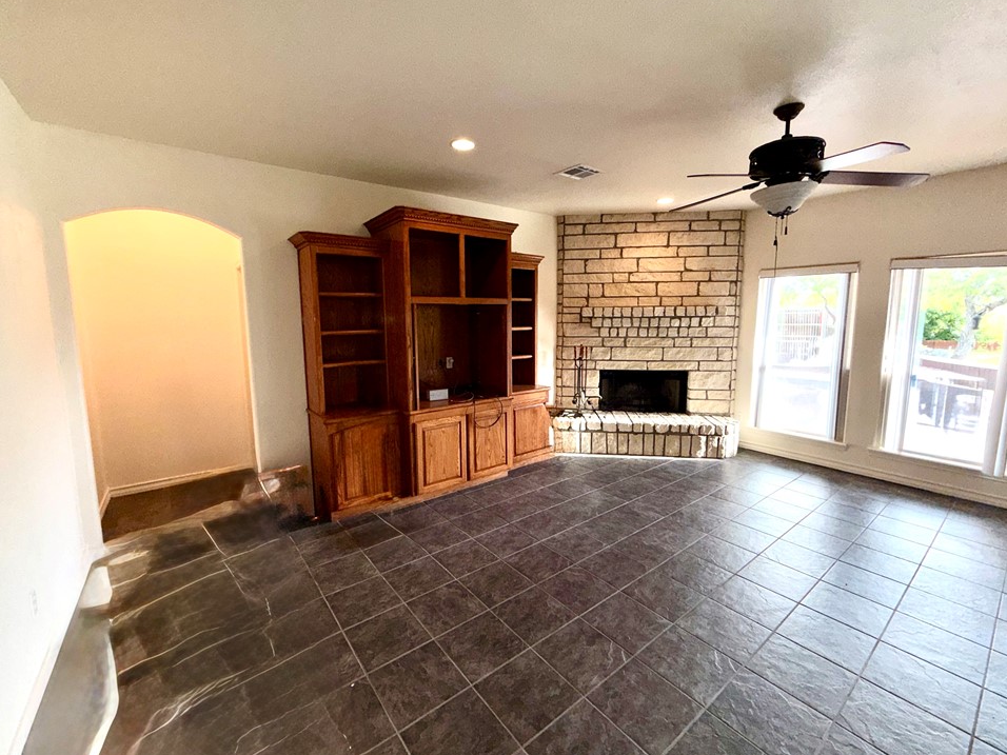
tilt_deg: -6.9
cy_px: 365
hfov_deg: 98.2
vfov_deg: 81.7
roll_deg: +0.9
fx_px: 436
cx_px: 506
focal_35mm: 15
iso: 64
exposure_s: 1/120
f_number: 2.2
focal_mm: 2.22
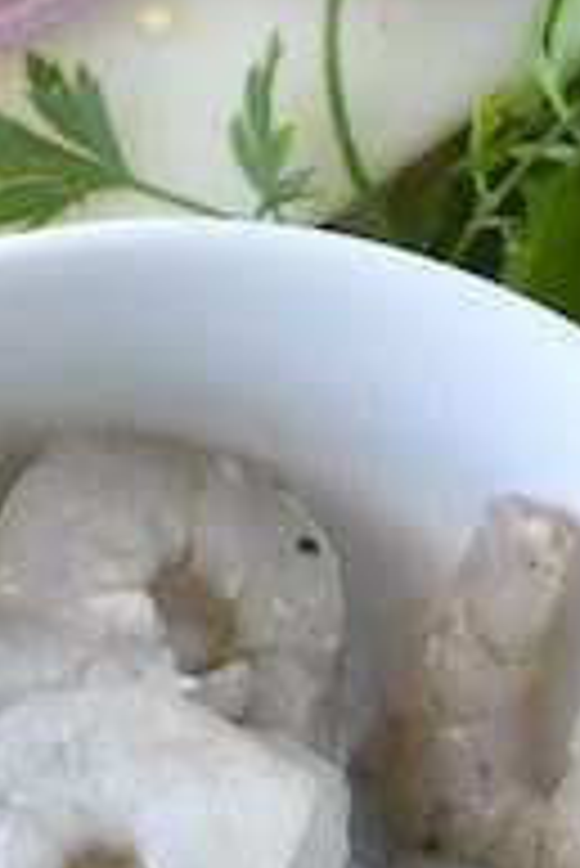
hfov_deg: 3.9
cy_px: -180
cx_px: -387
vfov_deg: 5.9
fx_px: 8443
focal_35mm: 350
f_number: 2.5
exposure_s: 1/500
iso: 1600
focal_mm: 50
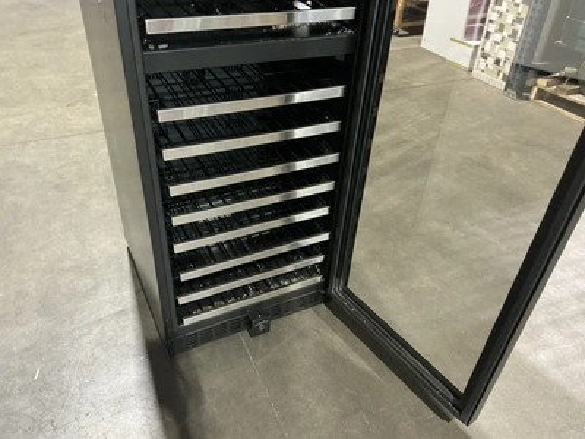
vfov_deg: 49.7
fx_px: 473
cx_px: 292
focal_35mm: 28
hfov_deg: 63.4
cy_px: 220
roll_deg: -2.5
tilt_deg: -35.2
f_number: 1.8
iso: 320
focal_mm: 3
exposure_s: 1/38
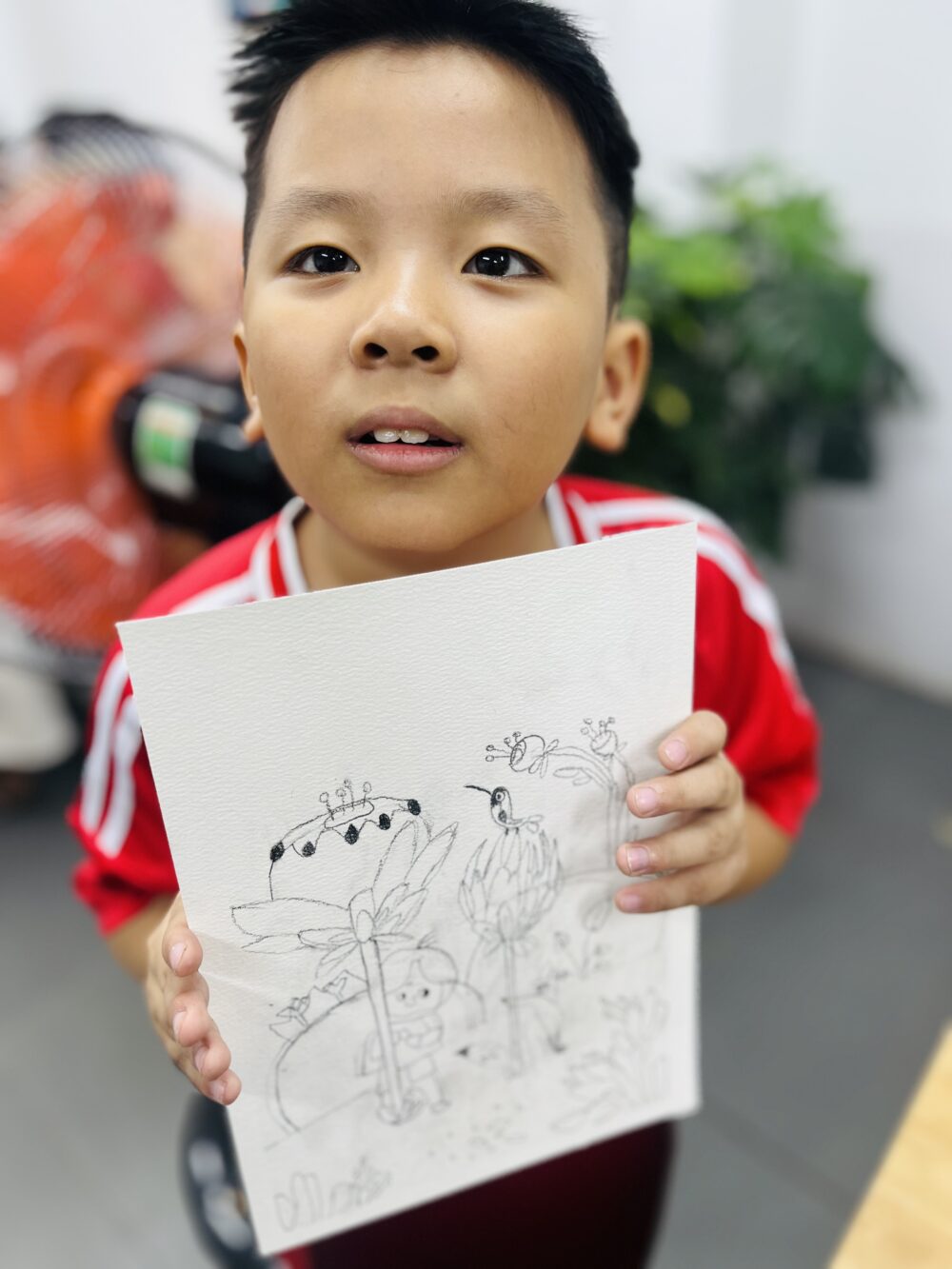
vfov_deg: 67.3
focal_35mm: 26
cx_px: 476
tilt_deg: -33.3
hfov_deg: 53.1
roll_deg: +4.3
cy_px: 634
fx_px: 953
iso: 64
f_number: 1.6
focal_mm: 5.1
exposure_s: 1/100
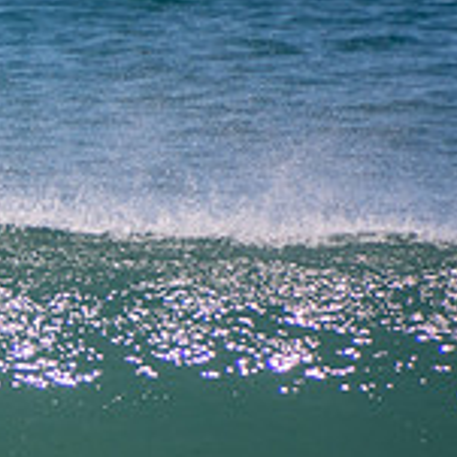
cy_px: 374
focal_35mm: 1954
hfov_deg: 0.9
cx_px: -375
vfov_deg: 0.9
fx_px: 29186
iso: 250
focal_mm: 400
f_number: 5.6
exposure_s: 1/1250
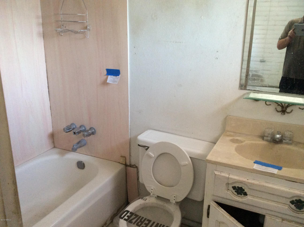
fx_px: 281
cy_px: 114
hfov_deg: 56.9
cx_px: 152
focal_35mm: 32
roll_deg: +0.8
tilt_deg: -19.2
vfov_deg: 44.1
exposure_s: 1/24
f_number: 2.4
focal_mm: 3.3
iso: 160
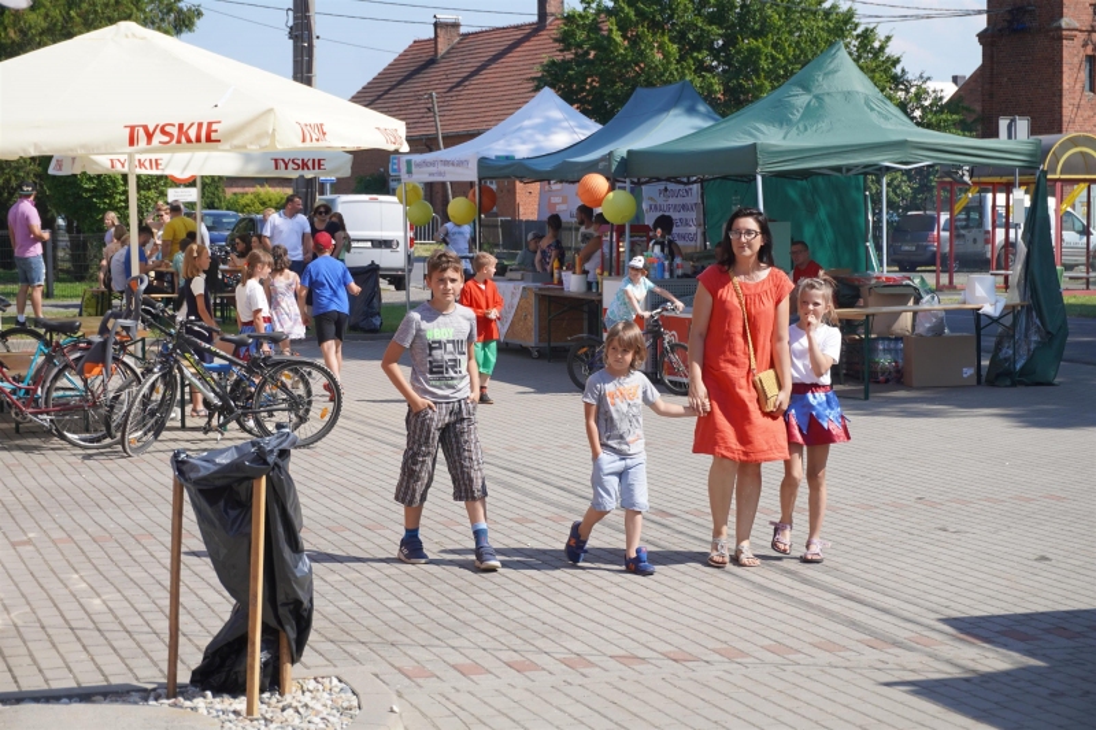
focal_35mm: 75
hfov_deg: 27.0
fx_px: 2283
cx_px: 548
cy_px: 365
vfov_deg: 18.2
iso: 100
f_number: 6.3
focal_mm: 50
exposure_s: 1/320
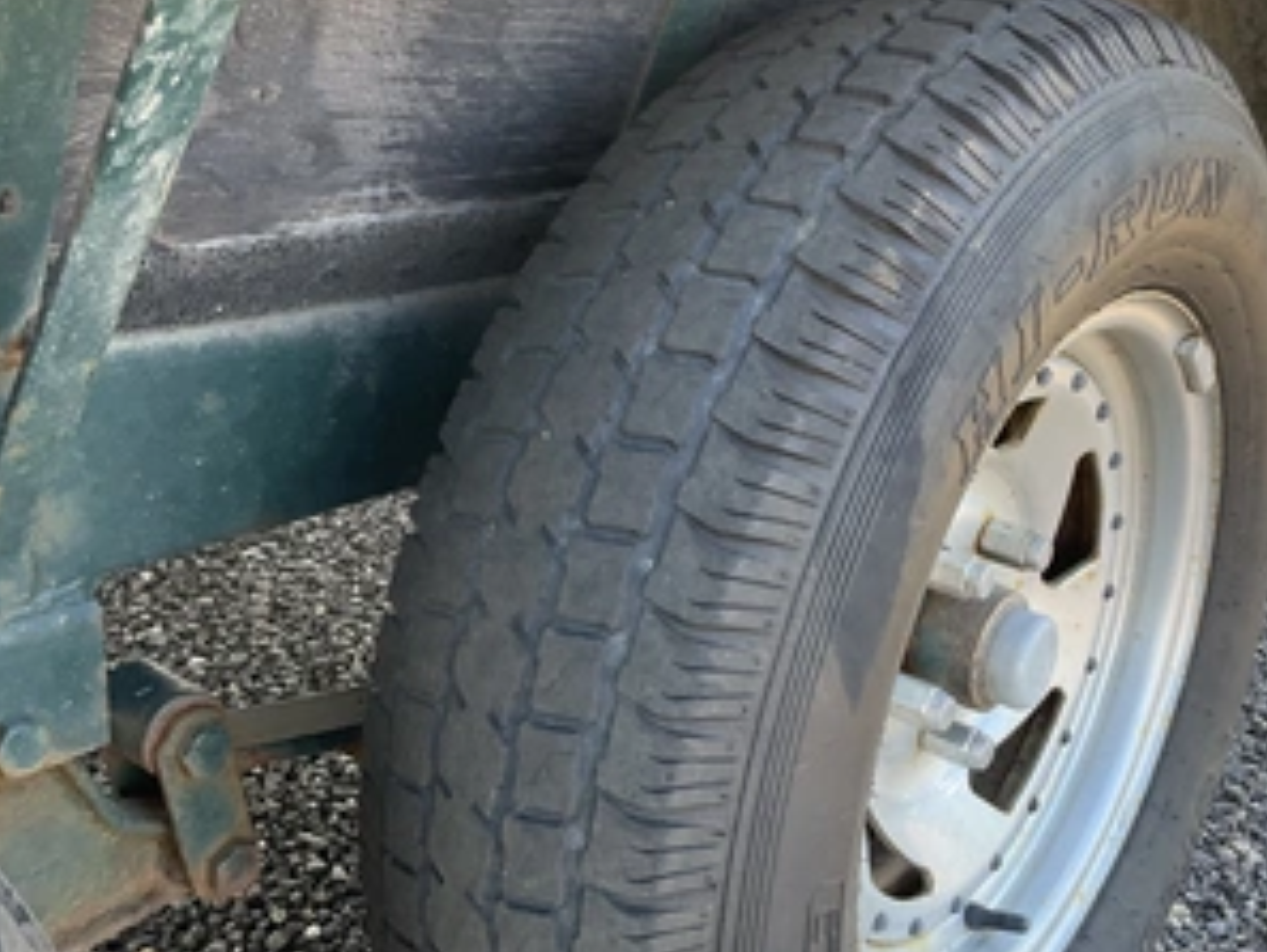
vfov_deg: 36.8
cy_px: 418
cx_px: 759
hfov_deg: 47.6
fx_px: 1428
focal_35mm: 39
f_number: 1.8
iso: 40
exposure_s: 1/122
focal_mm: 3
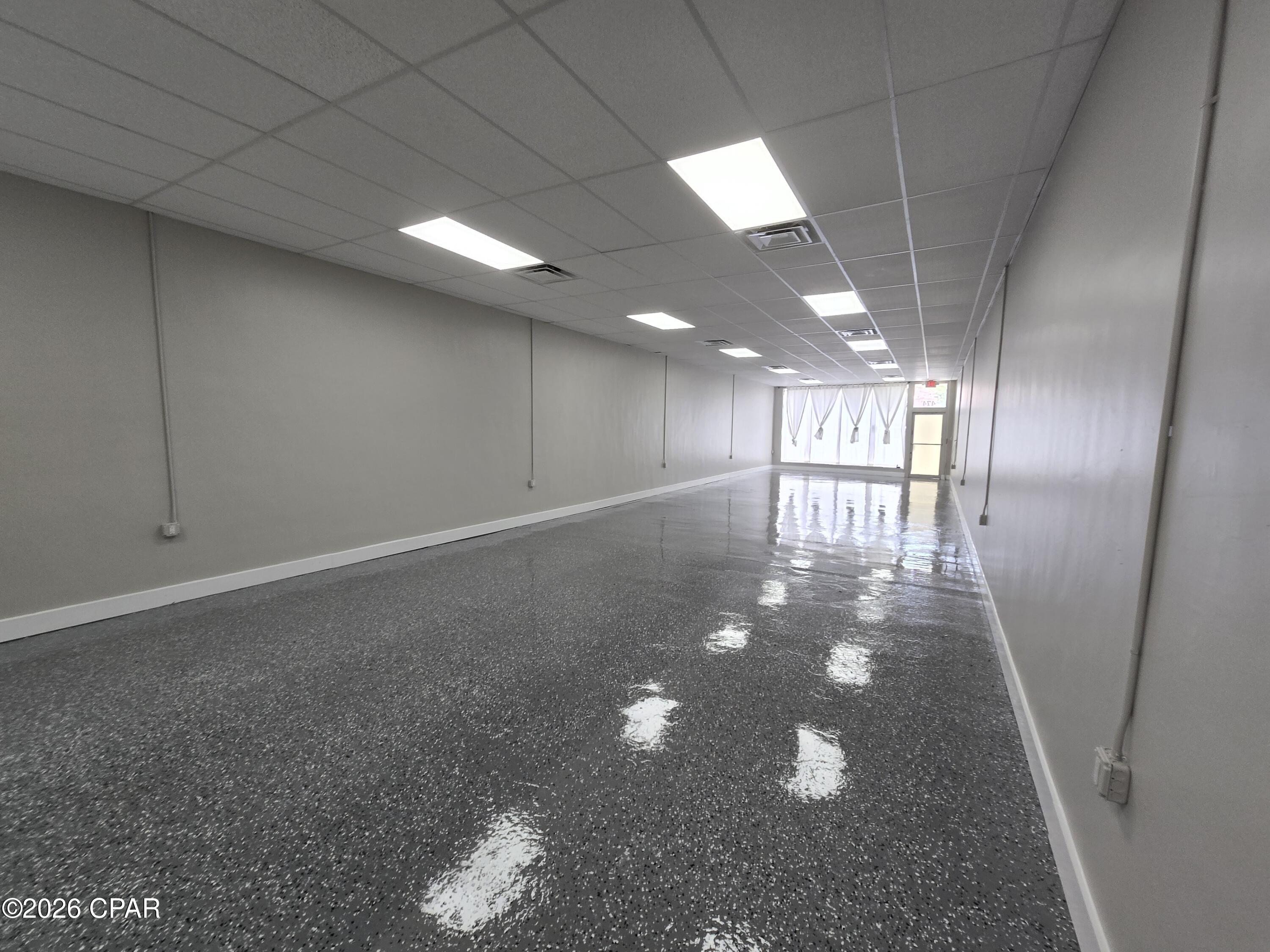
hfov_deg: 106.2
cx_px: 635
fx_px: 477
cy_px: 476
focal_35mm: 13
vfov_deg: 89.9
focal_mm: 2.2
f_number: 2.2
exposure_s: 1/60
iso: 50
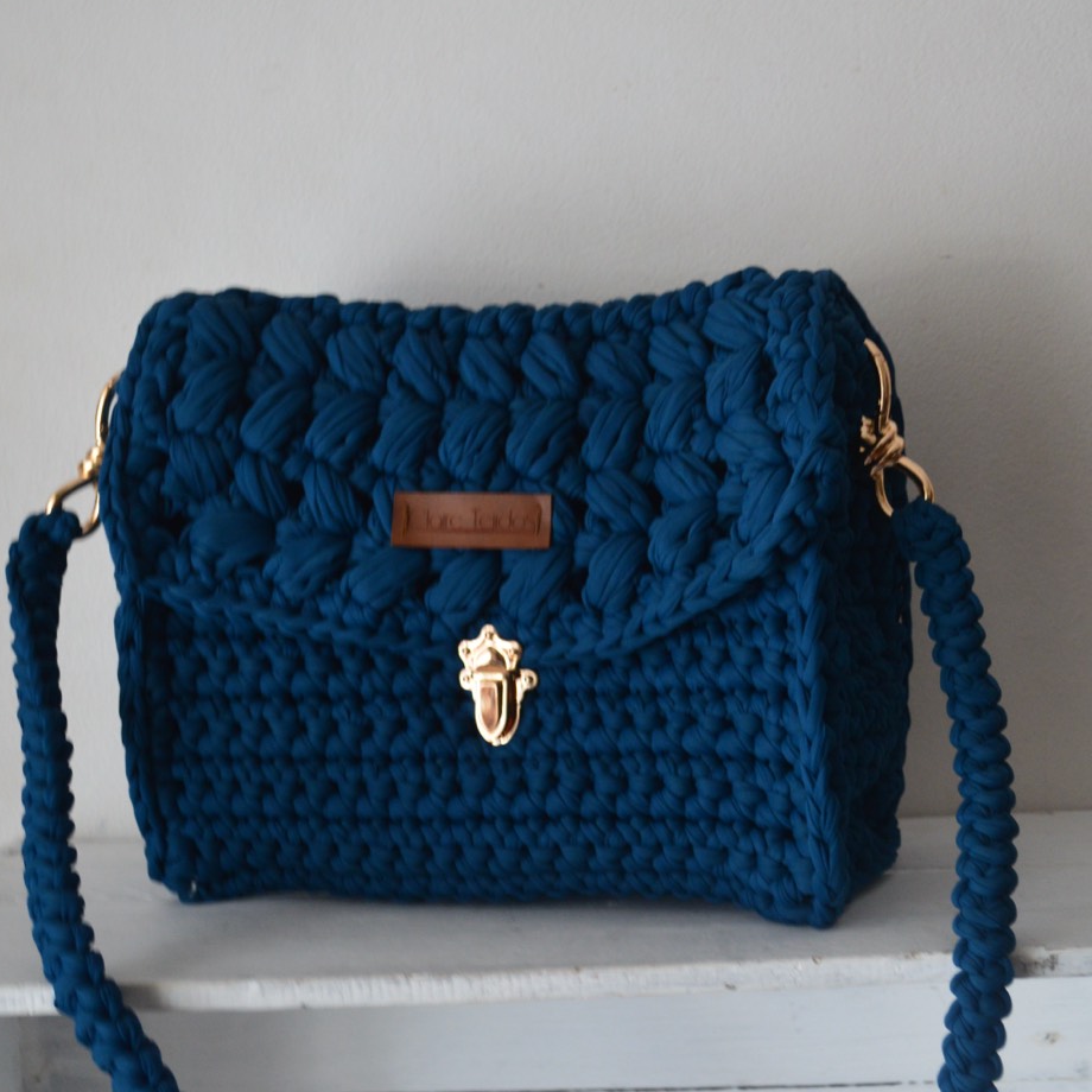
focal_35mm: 62
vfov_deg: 27.7
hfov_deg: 27.7
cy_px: 543
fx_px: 2213
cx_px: 612
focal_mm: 32
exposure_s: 1/15
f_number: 4.8
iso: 800
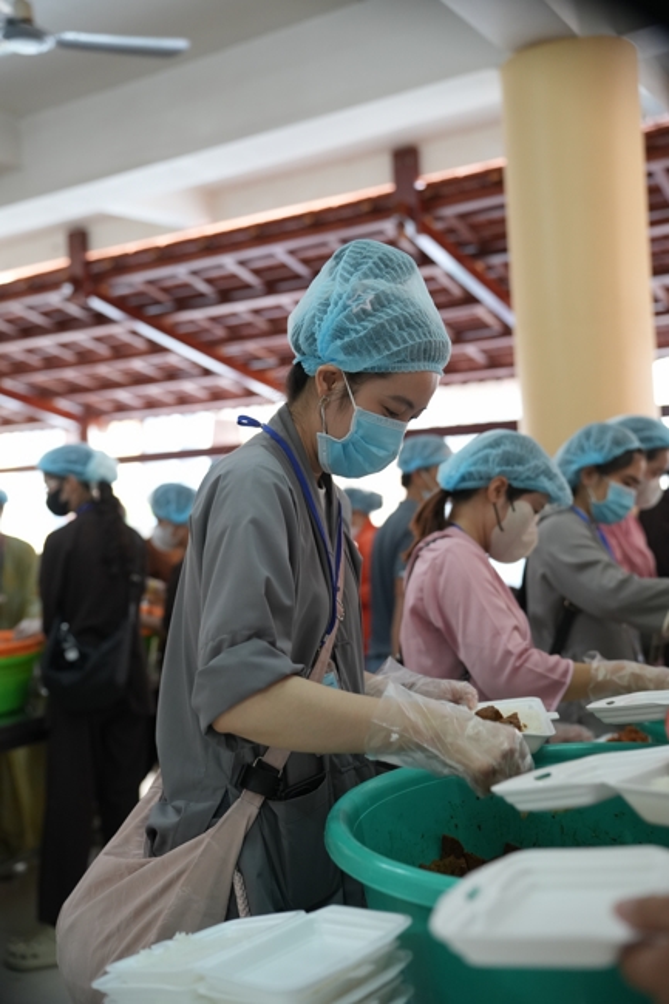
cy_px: 502
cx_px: 334
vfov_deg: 49.6
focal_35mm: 39
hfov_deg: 34.2
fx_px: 1088
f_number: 2.5
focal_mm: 39
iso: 2000
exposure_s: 1/200
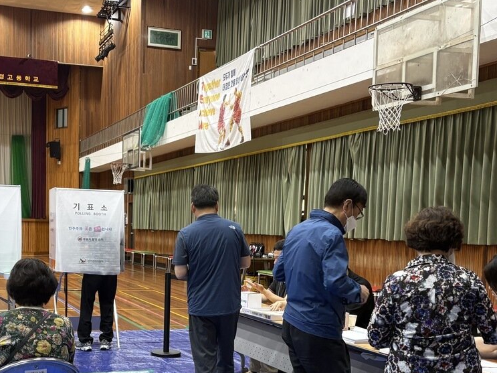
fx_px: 703
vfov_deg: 29.3
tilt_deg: -3.8
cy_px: 268
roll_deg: -0.7
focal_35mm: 49
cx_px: 173
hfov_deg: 38.5
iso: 125
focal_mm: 5.96
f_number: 1.6
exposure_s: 1/60
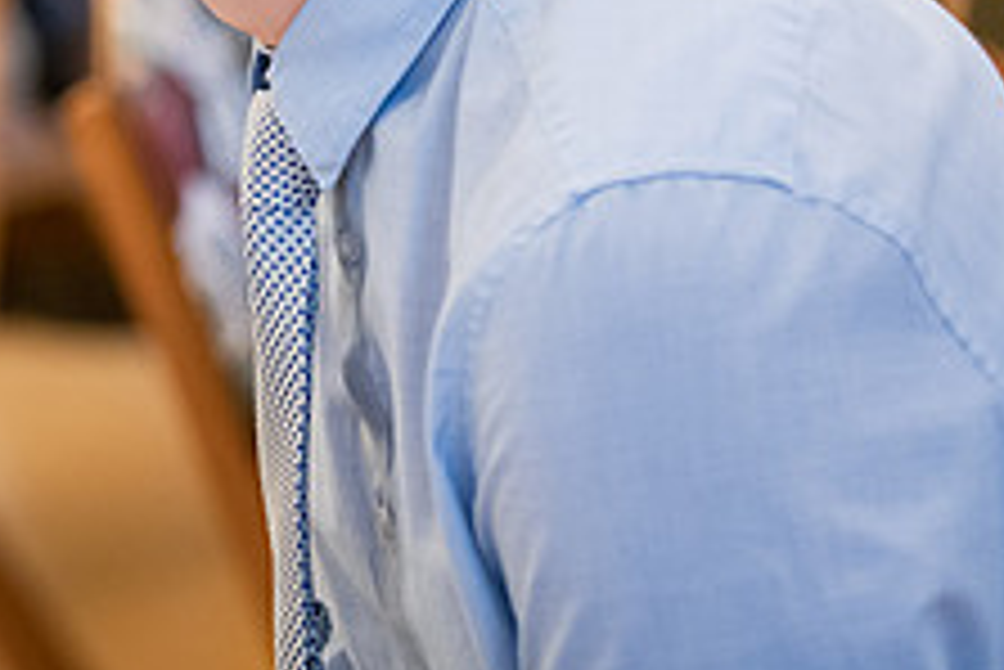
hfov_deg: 7.7
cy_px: -164
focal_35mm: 265
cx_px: -99
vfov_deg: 5.2
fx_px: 7395
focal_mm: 102
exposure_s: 1/200
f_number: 2.8
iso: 2000
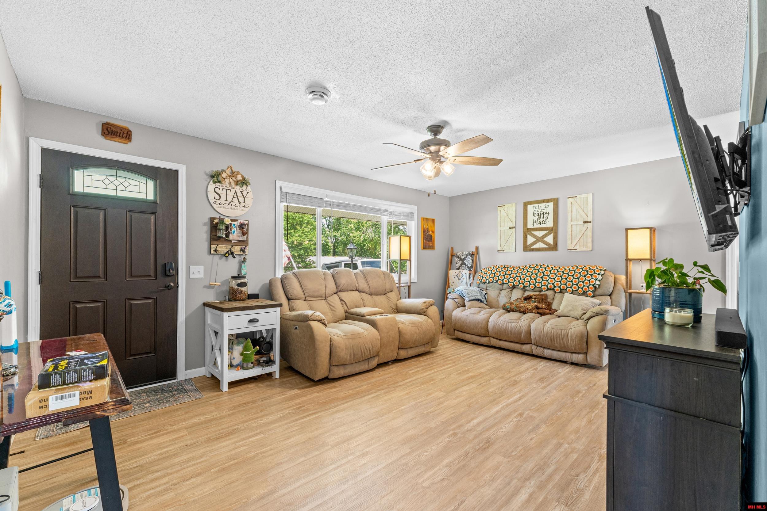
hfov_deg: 100.4
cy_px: 256
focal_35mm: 15
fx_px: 320
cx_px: 384
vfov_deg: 77.3
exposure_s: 1/2.5
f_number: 7.1
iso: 320
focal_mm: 10
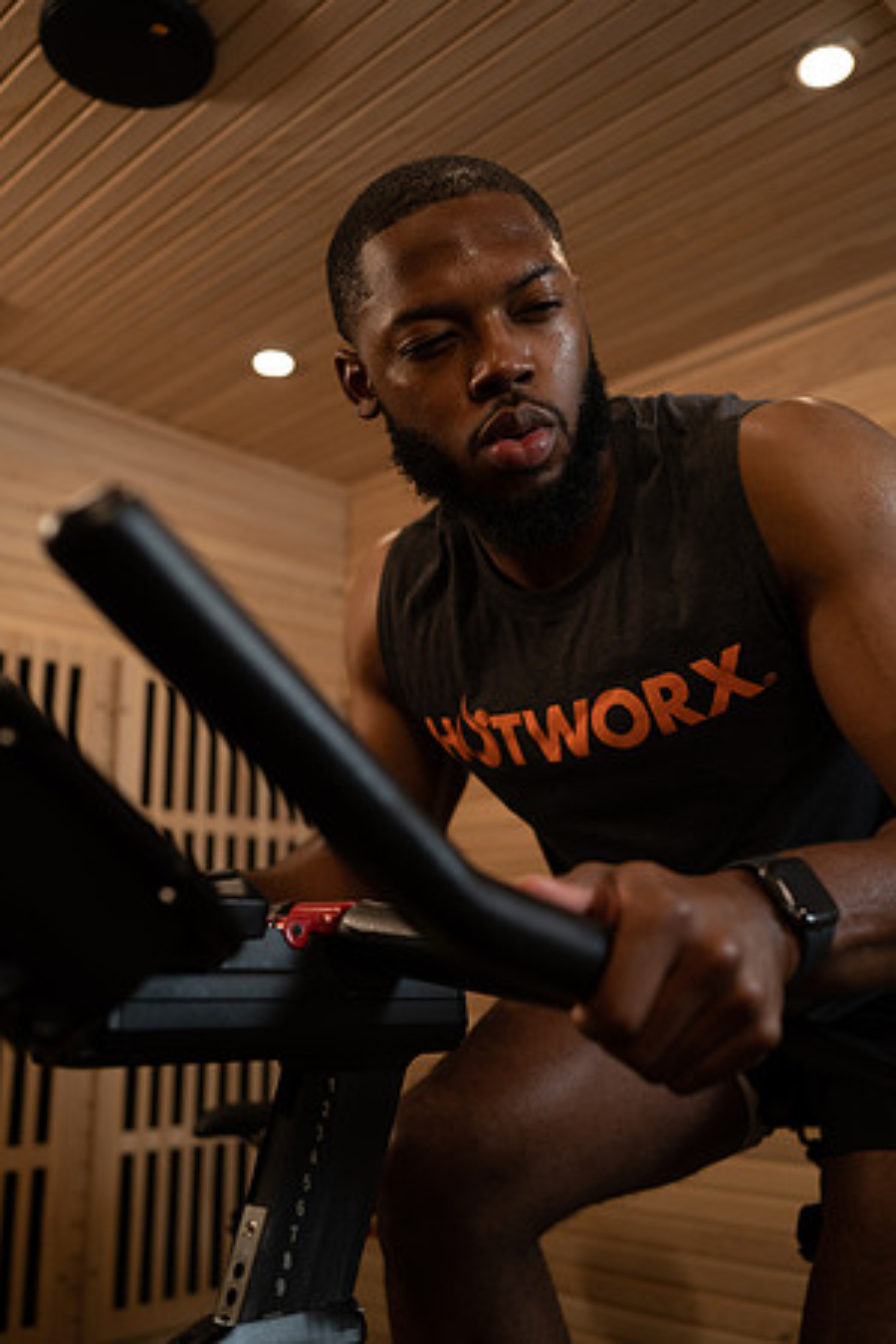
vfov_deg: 54.4
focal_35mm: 35
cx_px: 448
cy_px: 672
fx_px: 1307
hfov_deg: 37.9
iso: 400
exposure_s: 1/160
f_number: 2.8
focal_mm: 35
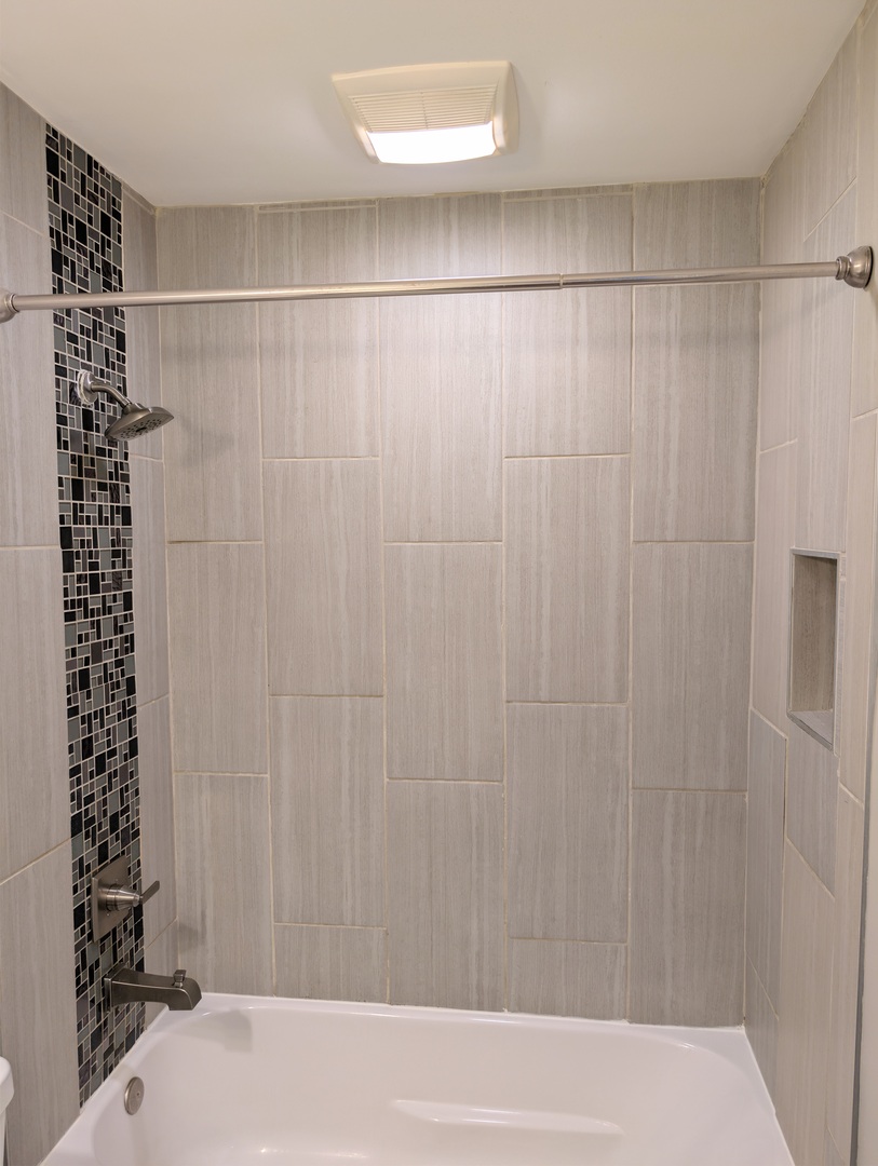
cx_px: 439
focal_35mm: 24
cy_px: 583
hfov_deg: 56.9
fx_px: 810
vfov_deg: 71.5
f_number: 1.68
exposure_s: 1/60
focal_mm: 6.9
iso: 31
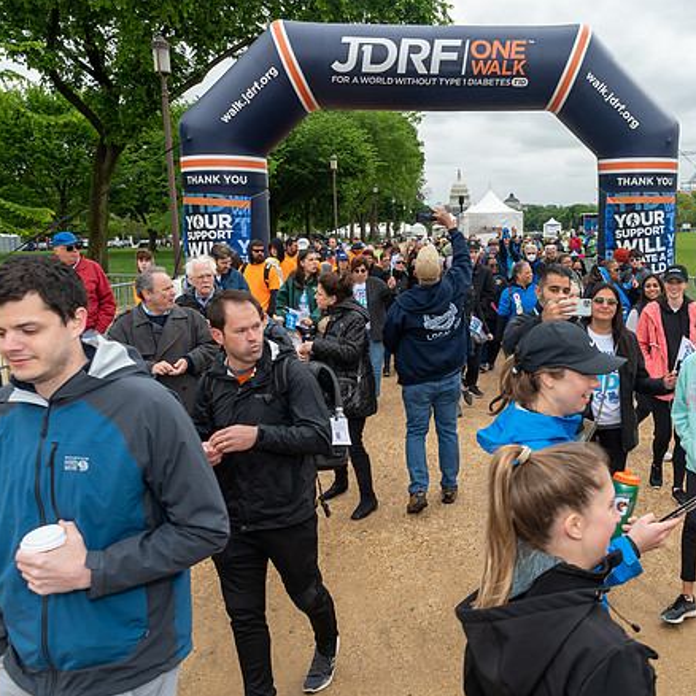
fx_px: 751
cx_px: 482
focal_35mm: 33
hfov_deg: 48.6
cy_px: 331
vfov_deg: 49.7
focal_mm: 16
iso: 200
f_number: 9
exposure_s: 1/250
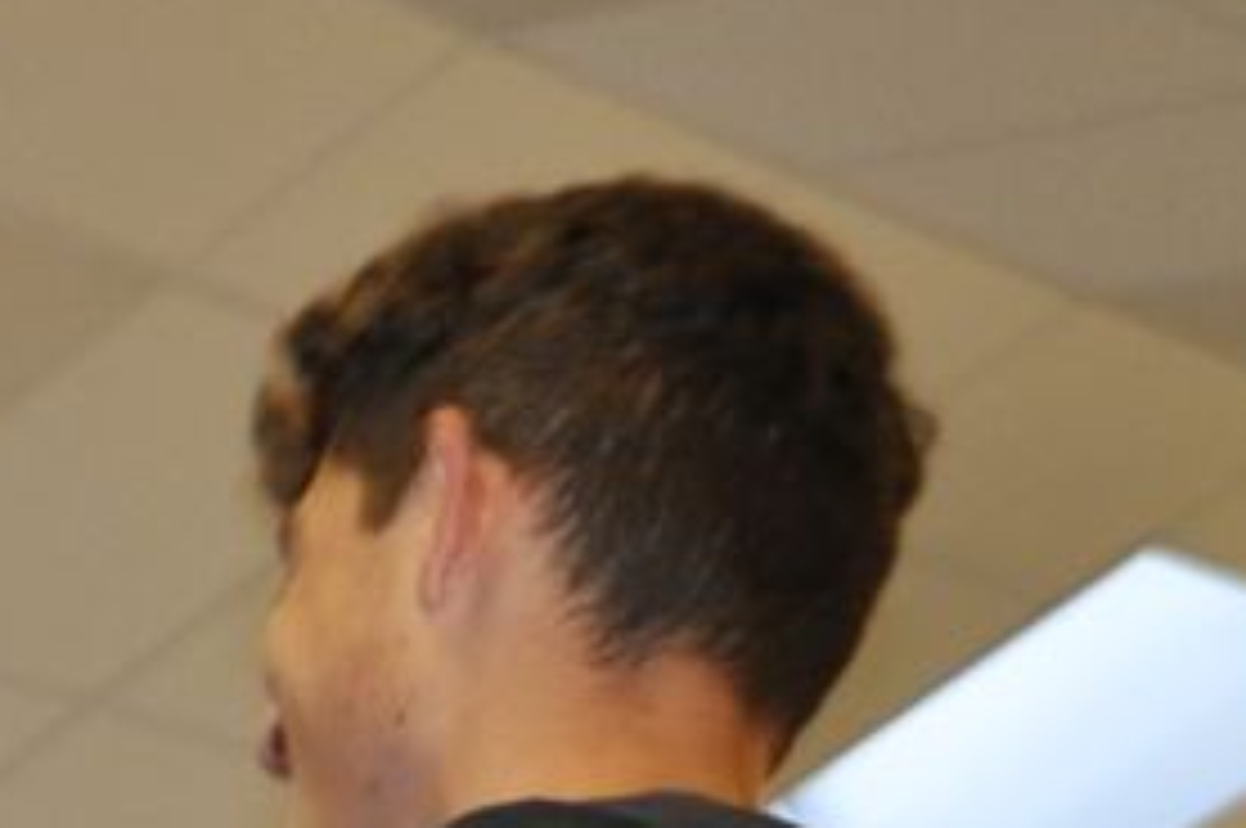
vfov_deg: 6.4
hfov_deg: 9.5
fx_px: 7191
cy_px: 1602
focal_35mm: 208
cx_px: -850
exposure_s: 1/60
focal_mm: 30
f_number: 4.2
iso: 800
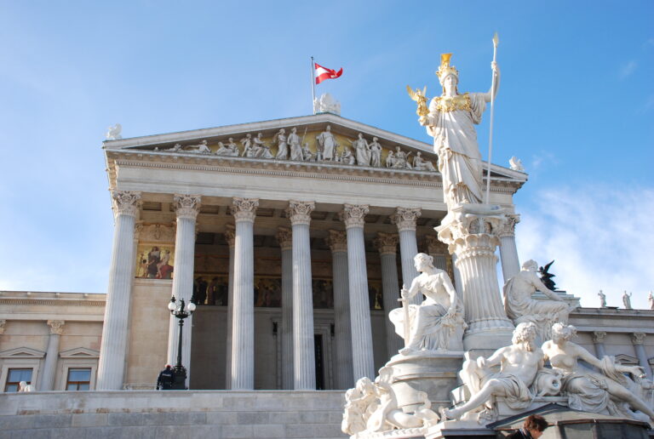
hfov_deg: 53.0
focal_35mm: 36
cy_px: 220
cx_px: 327
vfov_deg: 37.1
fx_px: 656
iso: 320
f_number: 8
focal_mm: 24
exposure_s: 1/250
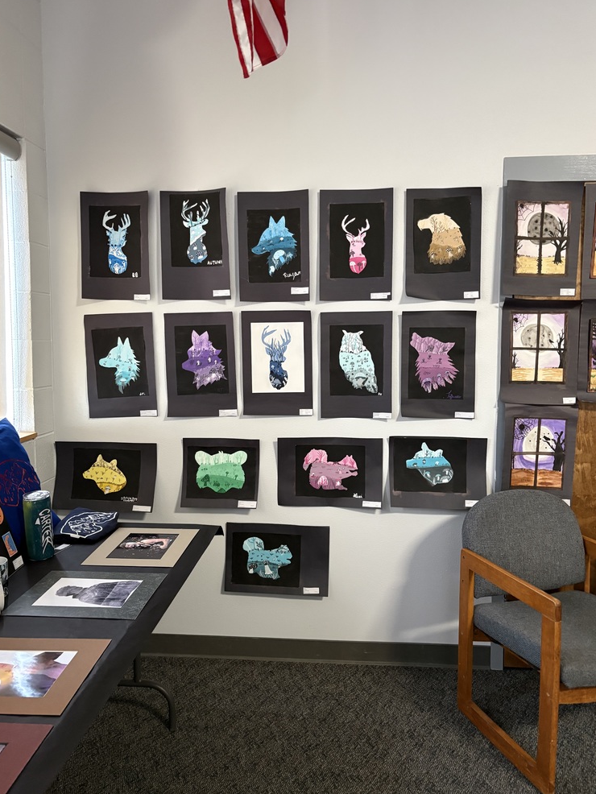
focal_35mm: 27
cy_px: 391
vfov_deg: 65.3
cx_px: 291
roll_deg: -0.1
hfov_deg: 51.4
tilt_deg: -3.1
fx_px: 620
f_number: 1.6
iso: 320
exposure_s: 1/40
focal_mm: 5.96
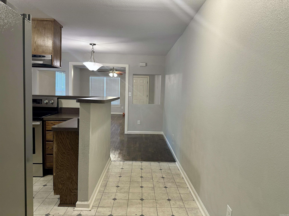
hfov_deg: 71.6
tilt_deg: -3.3
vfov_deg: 56.8
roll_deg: -1.7
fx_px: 200
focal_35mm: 24
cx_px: 144
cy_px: 108
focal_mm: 6.86
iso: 250
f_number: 1.78
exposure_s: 1/60
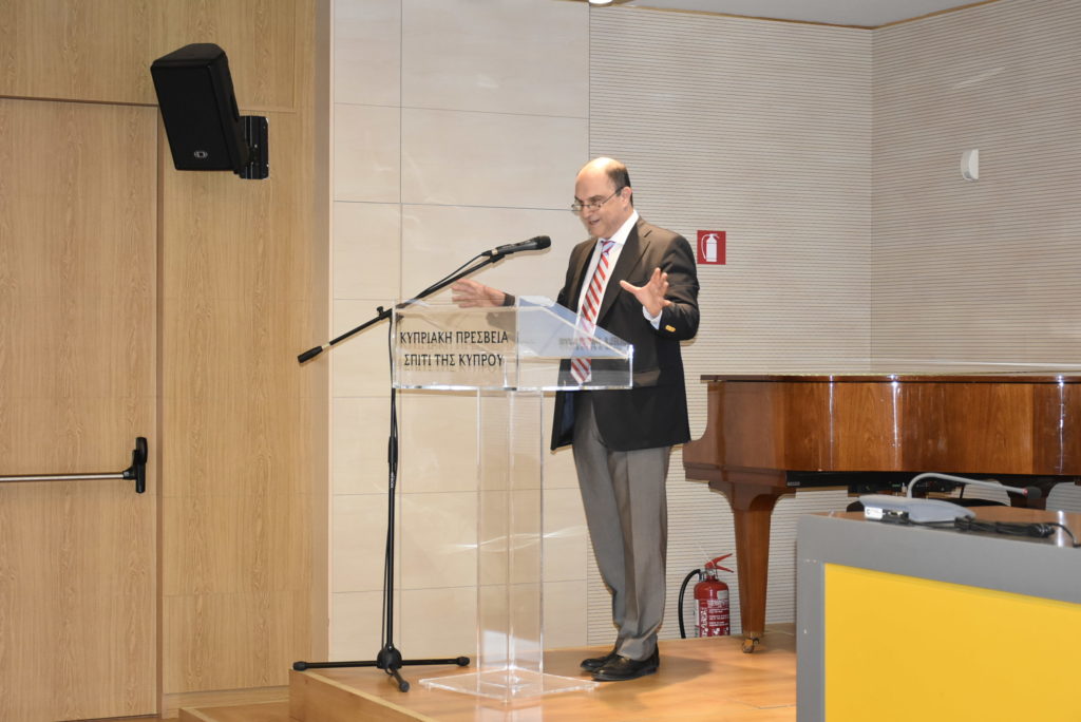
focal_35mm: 63
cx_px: 540
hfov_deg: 31.9
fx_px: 1893
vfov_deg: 21.6
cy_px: 361
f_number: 5.6
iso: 1600
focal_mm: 42
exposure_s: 1/60
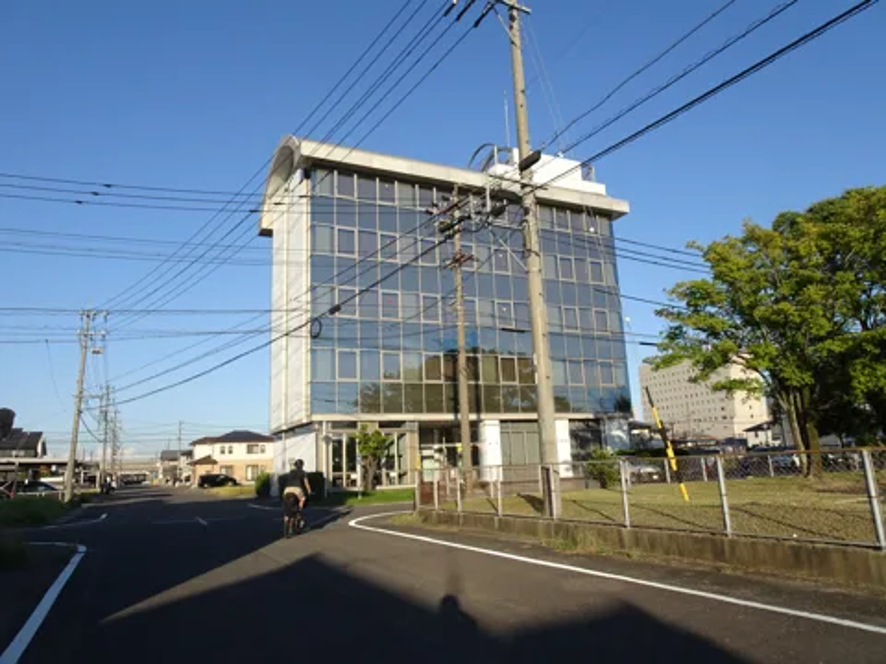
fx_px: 614
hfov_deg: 71.6
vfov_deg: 56.8
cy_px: 332
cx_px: 443
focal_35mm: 24
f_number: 4.5
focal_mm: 4.1
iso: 80
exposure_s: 1/400
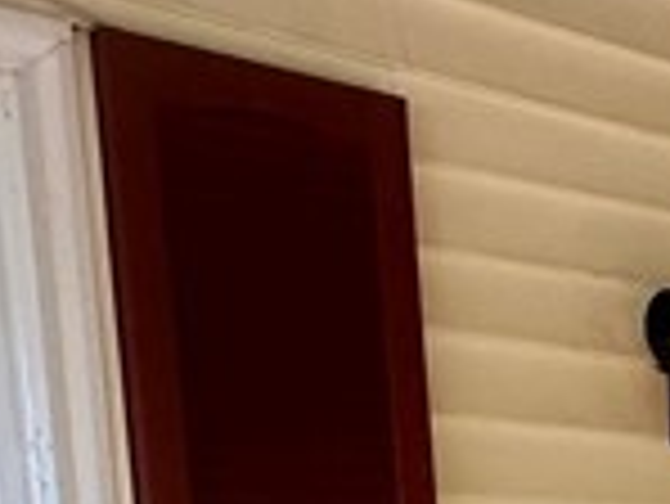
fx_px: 1860
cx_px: 1097
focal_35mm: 96
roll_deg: +1.0
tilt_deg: -7.9
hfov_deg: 17.6
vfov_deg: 13.7
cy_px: 914
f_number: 2.2
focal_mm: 2.22
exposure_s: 1/99
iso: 200
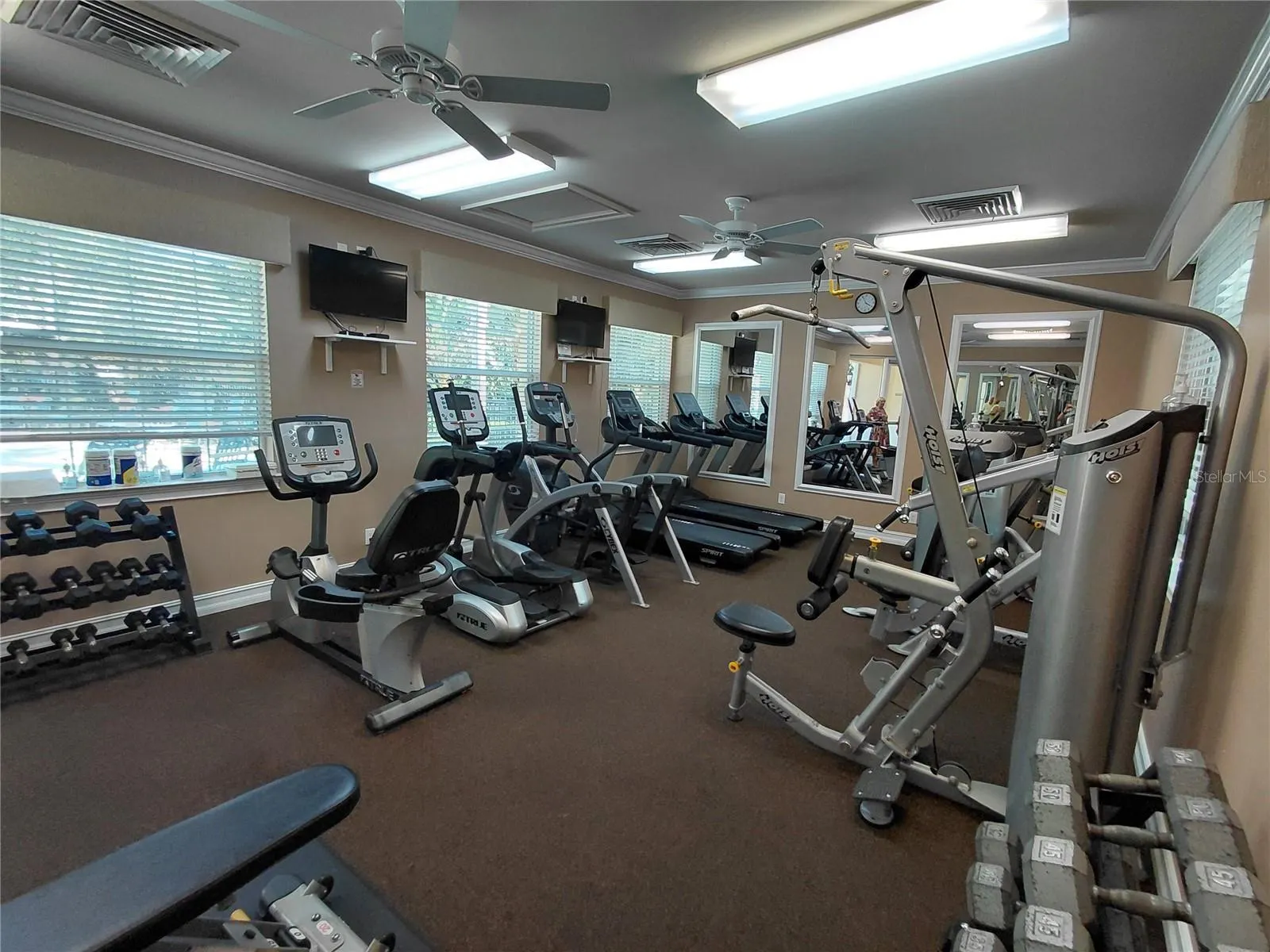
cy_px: 476
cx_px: 635
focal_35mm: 16
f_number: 2.2
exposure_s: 1/60
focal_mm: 1.64
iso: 64
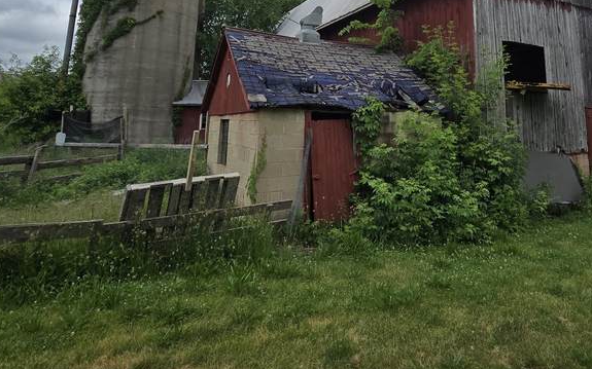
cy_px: 44
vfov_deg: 48.1
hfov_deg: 76.2
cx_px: 357
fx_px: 371
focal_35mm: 23
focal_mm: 2.2
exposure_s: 1/3882
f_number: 2.2
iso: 50
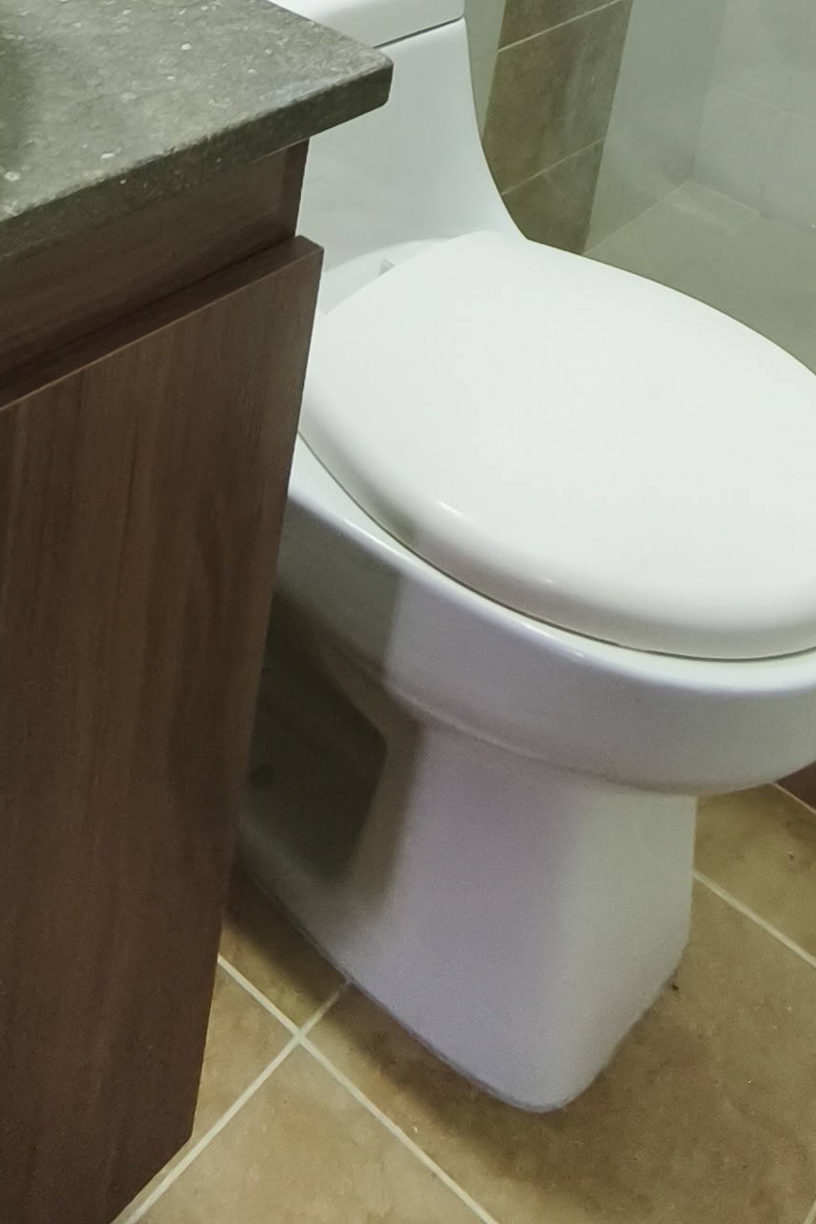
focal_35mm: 48
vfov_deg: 34.4
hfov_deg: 28.1
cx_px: 438
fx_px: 1631
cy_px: -182
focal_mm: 1.91
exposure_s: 1/30
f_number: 2.2
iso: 160
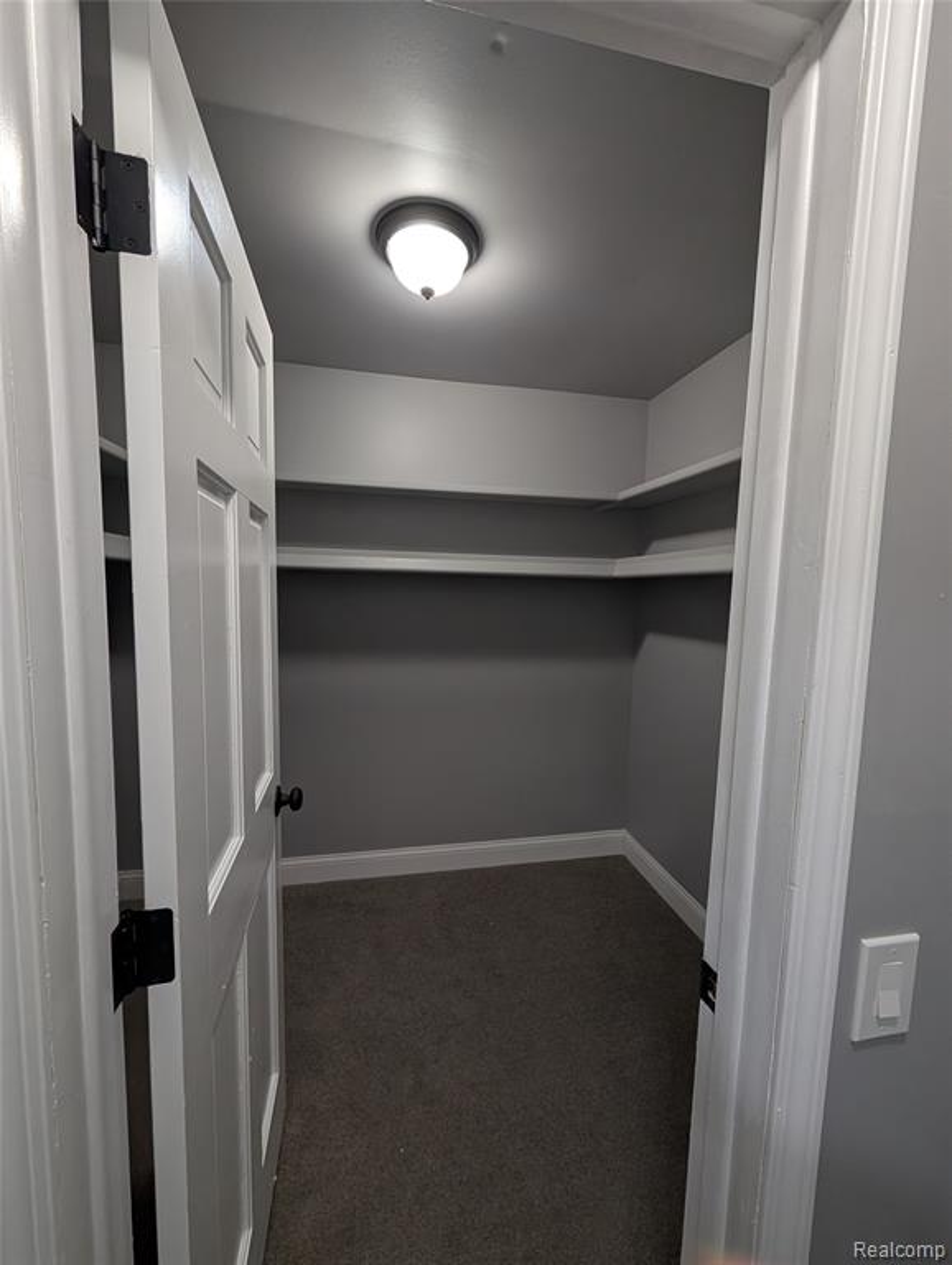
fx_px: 439
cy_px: 632
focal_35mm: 12
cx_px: 476
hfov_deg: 94.6
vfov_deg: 110.5
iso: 151
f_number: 1.7
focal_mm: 2.02
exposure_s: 1/120
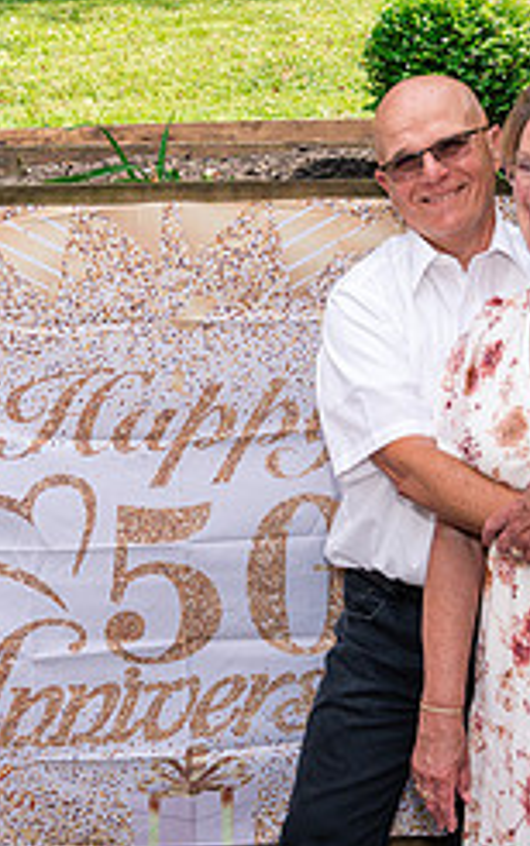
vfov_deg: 30.3
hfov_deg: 19.4
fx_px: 1547
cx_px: 210
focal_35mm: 67
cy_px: 592
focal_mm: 24
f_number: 8
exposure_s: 1/250
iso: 400
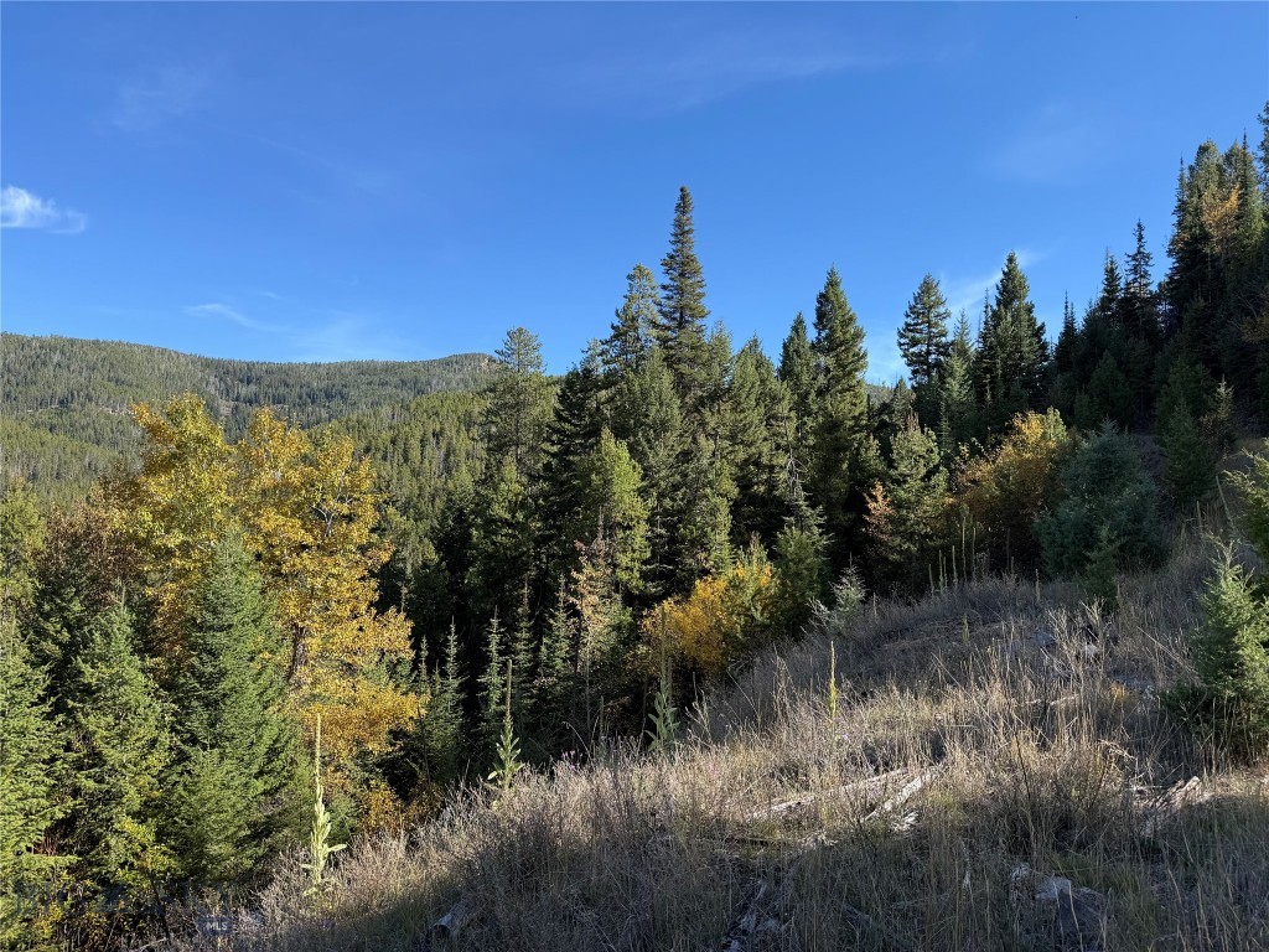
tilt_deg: +5.2
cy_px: 476
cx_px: 634
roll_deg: -1.5
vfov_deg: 56.8
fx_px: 880
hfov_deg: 71.6
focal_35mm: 24
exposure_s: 1/1727
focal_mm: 6.76
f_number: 1.78
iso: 80
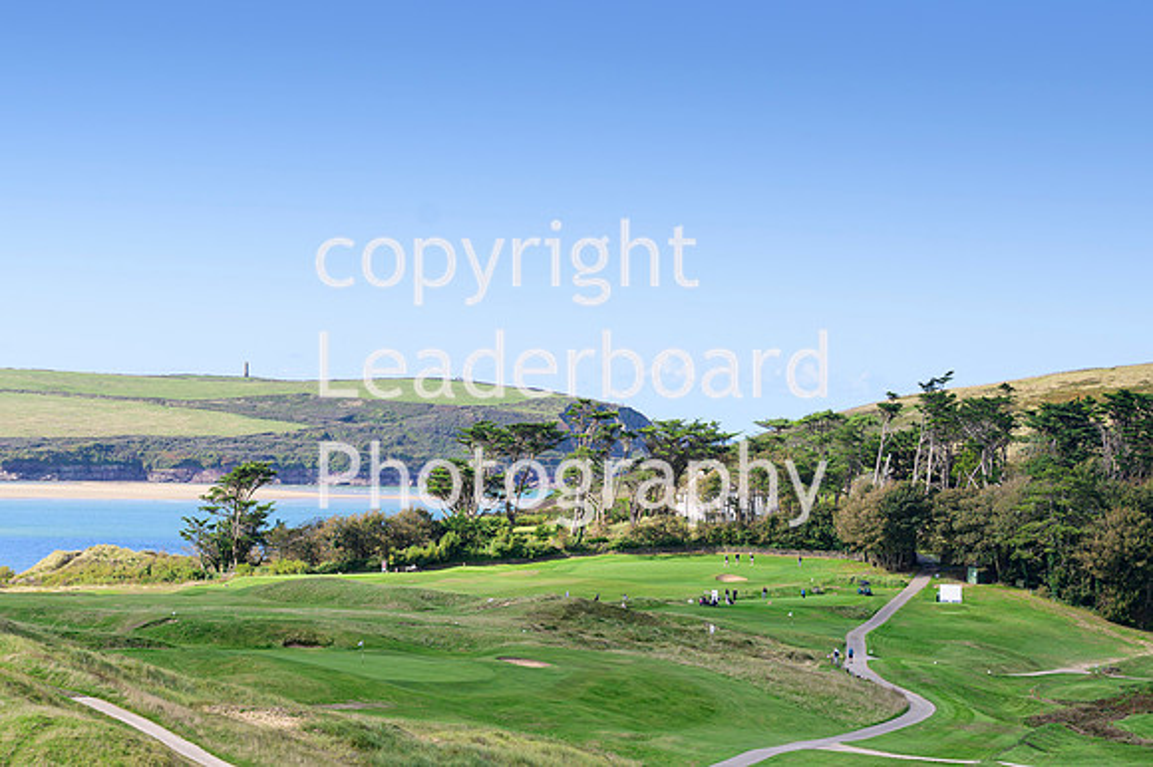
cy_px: 384
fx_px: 3361
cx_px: 576
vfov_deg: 13.0
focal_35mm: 105
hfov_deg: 19.5
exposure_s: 1/400
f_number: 5.6
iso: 125
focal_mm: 70
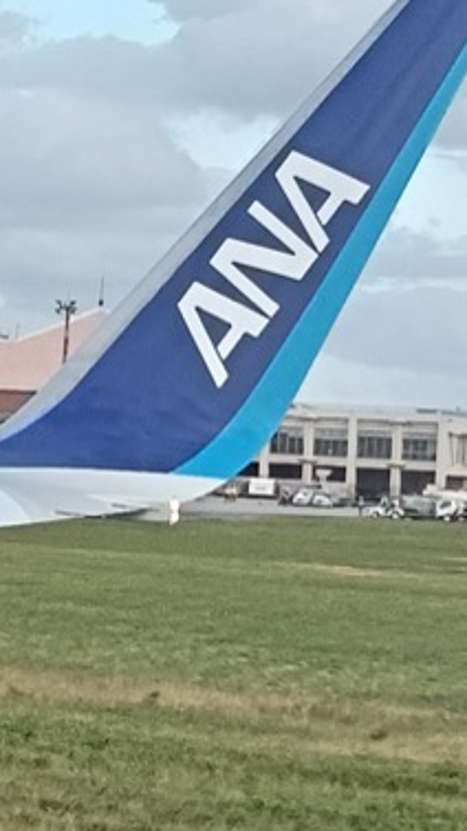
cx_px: -535
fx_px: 3391
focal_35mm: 154
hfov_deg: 7.5
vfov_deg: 14.0
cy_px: 409
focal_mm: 3.98
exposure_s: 1/100
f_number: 1.8
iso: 80
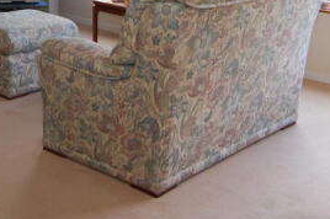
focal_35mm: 66
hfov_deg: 29.6
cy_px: -39
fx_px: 604
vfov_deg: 19.4
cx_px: 52
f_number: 5
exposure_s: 1/100
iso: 400
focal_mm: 18
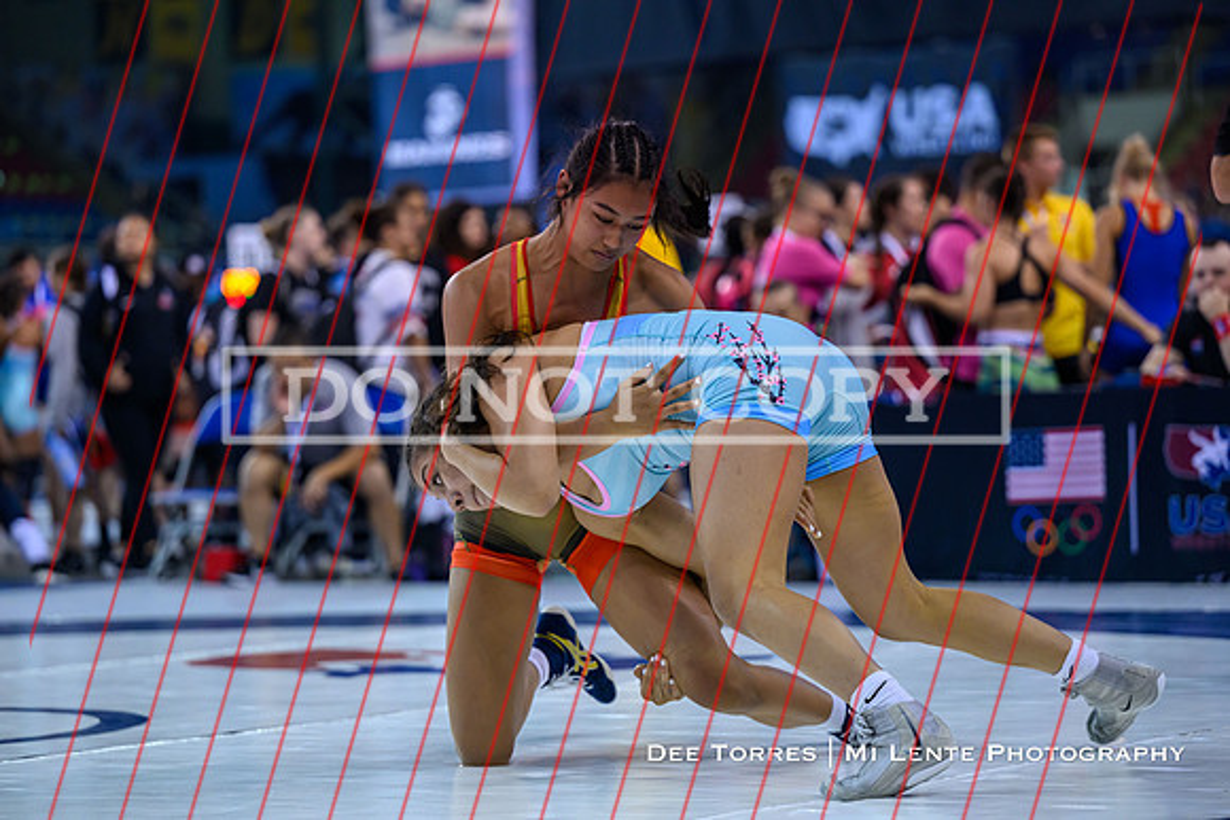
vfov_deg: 11.9
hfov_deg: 17.8
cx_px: 615
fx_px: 3930
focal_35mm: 115
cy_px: 410
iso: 2500
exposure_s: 1/800
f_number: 2.8
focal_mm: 115
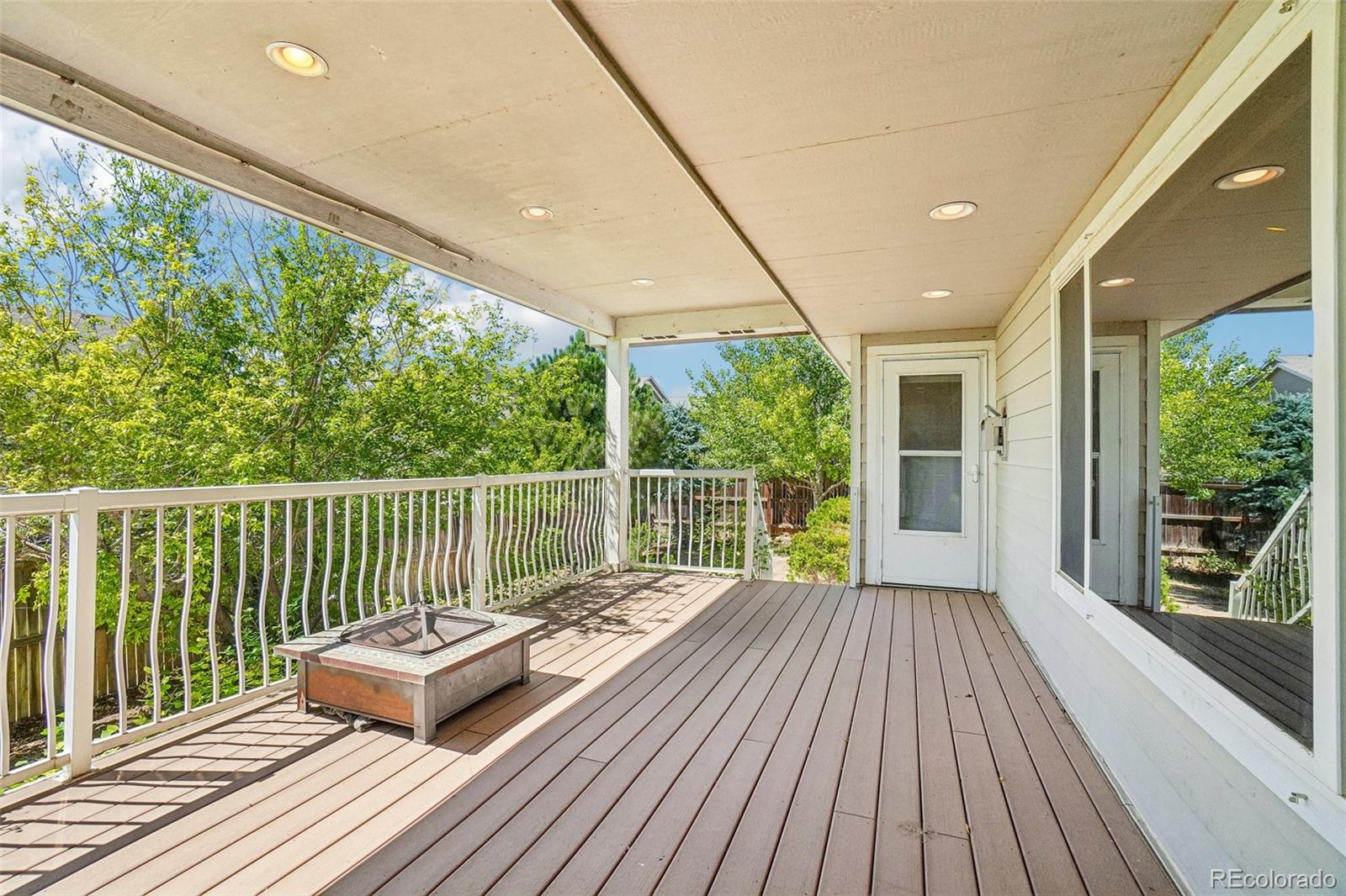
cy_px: 448
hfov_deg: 100.4
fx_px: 561
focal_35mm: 15
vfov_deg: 77.3
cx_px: 673
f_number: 8
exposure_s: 1/500
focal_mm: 10
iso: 400
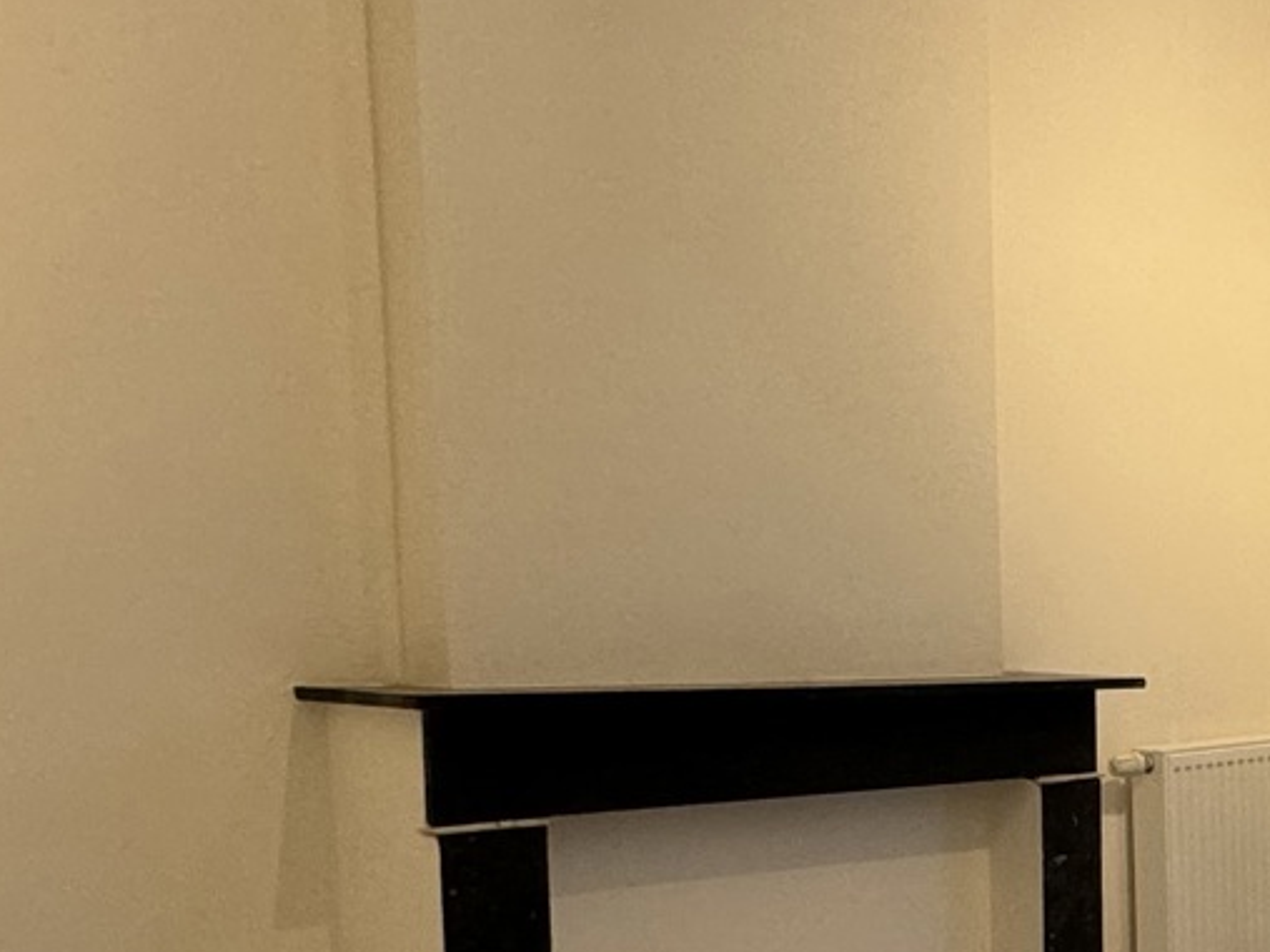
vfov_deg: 26.9
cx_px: 1568
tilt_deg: -7.9
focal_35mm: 53
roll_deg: +0.2
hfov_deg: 30.2
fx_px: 1944
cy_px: 789
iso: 250
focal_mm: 2.22
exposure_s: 1/99
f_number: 2.2
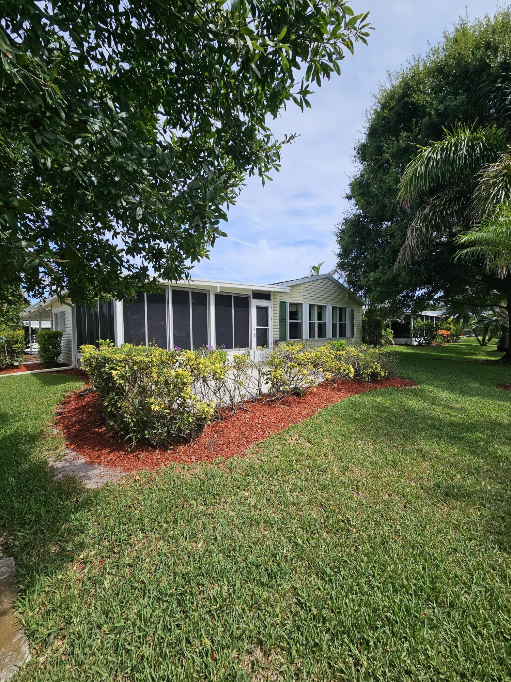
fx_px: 256
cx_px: 256
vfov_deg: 106.2
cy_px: 341
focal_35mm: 13
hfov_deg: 89.9
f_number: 2.2
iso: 50
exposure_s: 1/1951
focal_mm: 2.2
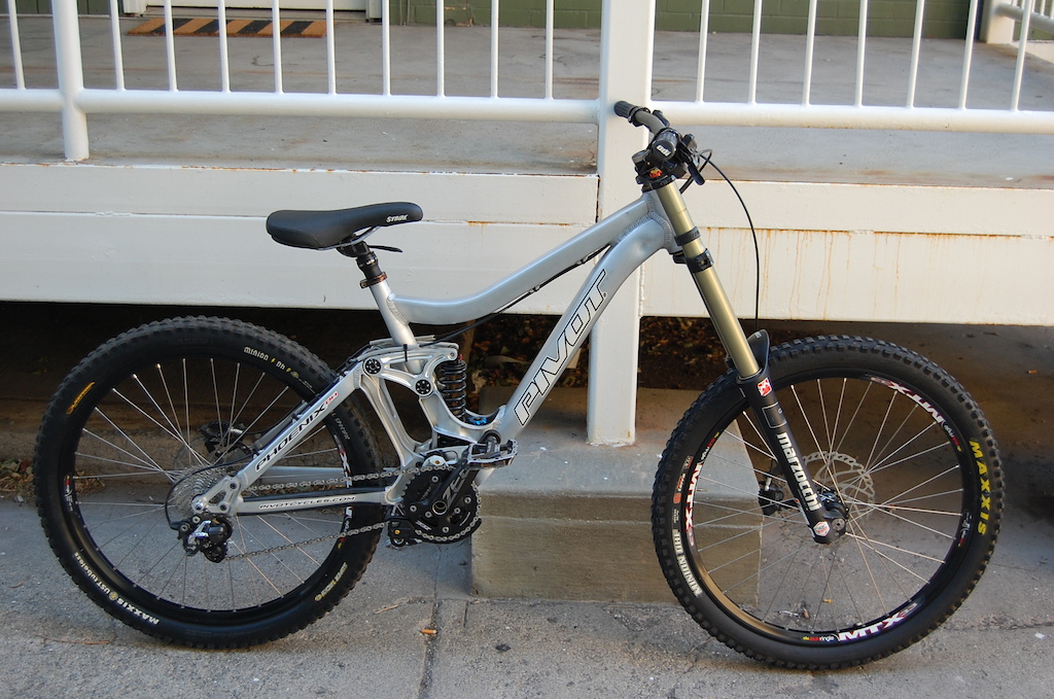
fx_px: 1359
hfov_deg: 42.4
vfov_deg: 28.8
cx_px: 527
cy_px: 350
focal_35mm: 46
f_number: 4.5
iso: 400
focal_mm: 31
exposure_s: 1/80
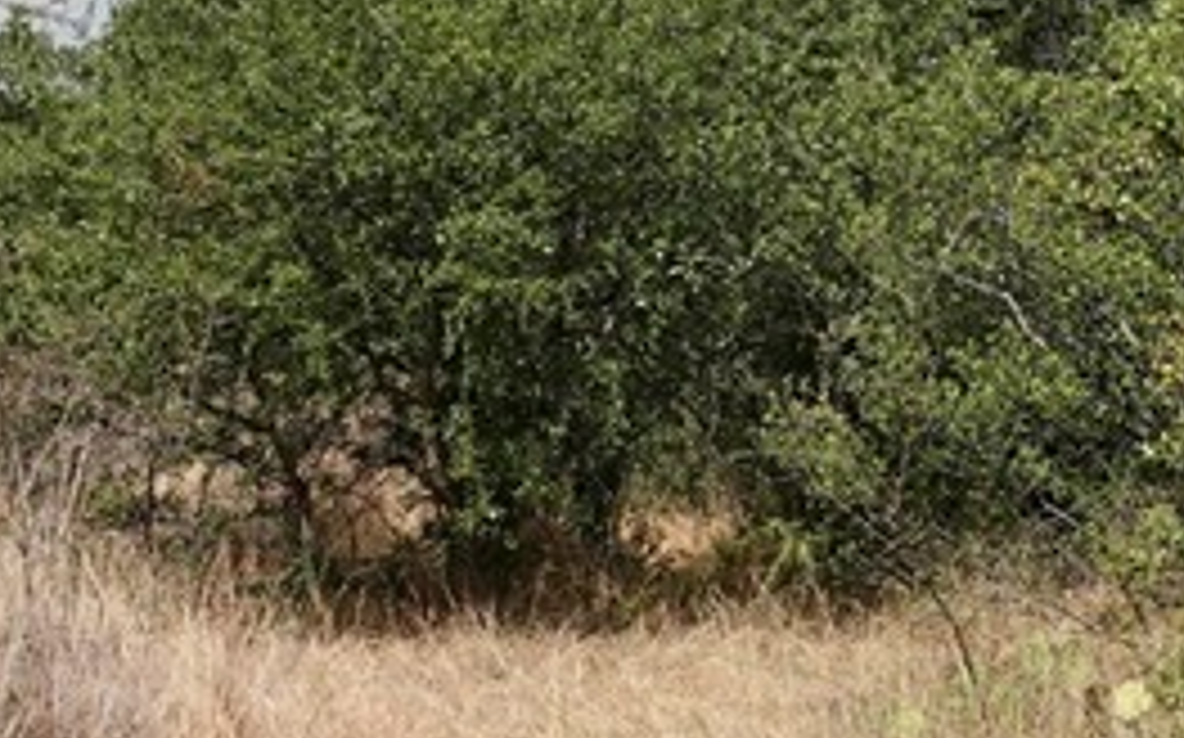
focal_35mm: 101
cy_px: 81
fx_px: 3257
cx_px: 1477
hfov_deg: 19.3
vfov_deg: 12.8
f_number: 4
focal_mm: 8.8
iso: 100
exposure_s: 1/1000
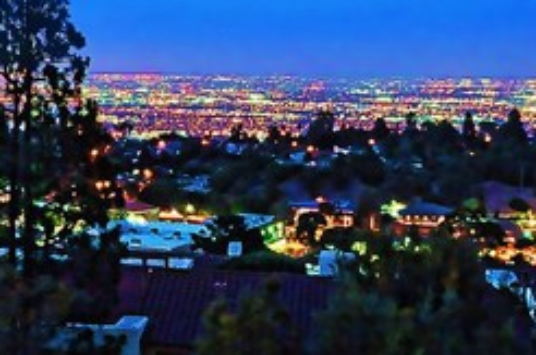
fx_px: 1278
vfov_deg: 15.7
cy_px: 64
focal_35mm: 86
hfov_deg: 22.4
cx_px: -46
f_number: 9
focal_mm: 22
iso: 1400
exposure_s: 1
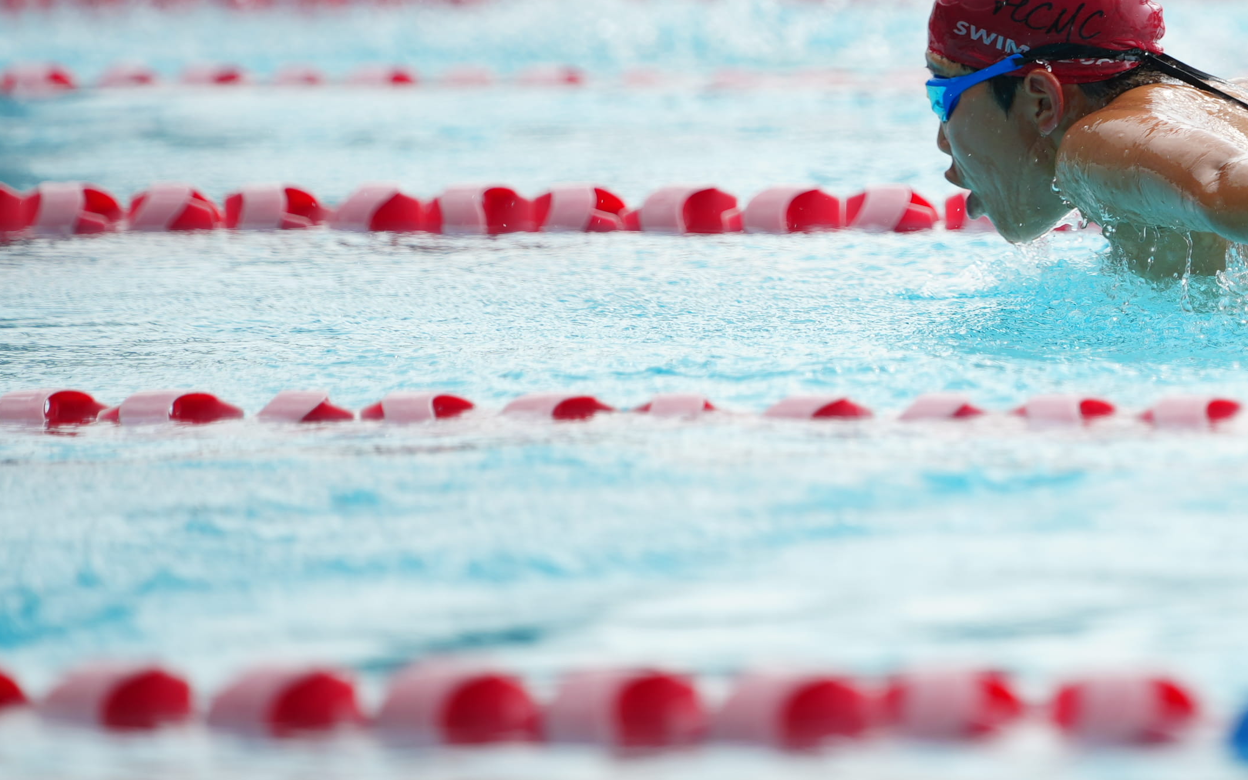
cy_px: 120
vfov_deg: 3.0
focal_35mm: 442
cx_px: 1153
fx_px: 15033
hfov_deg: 4.7
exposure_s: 1/1250
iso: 100
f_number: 2.8
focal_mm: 200
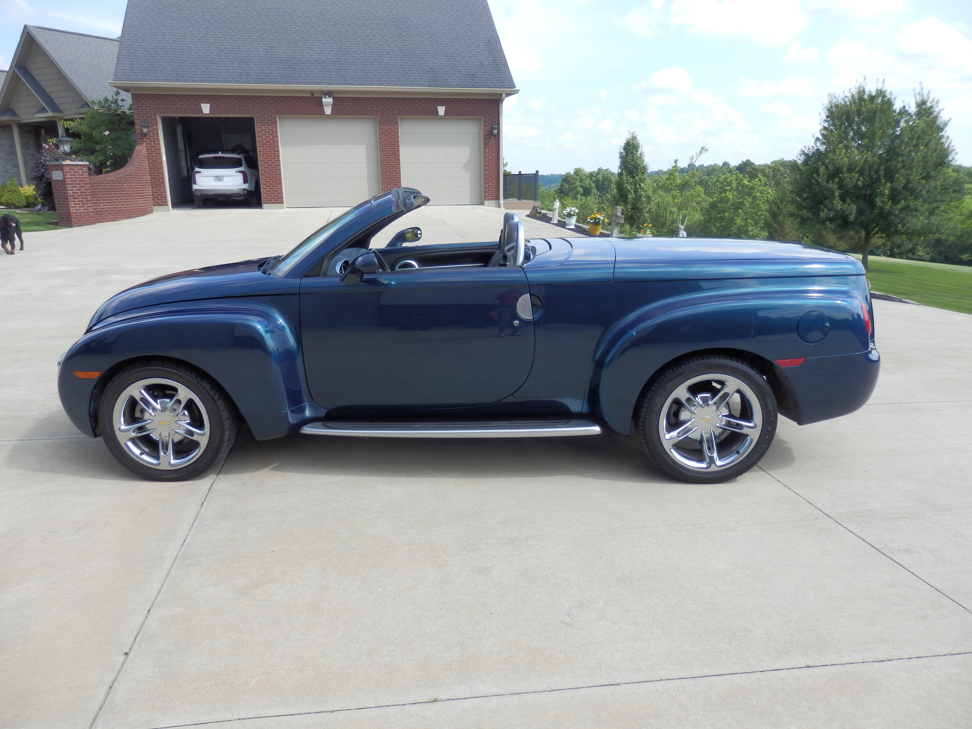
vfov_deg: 54.9
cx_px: 486
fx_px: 702
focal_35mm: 25
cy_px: 364
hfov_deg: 69.4
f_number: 3
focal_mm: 4.5
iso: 80
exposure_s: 1/500
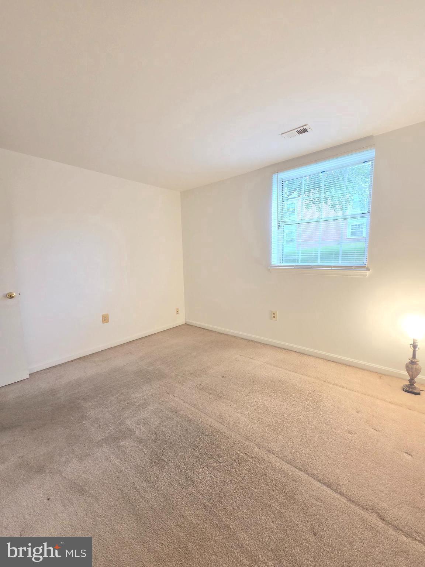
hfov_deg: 89.9
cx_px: 212
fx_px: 213
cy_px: 284
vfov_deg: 106.2
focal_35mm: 13
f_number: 2.2
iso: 400
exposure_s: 1/60
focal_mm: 2.2
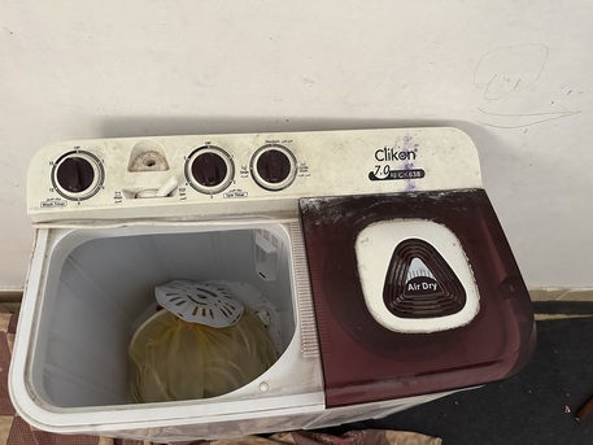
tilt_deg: -58.2
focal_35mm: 24
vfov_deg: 56.8
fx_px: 411
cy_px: 222
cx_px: 296
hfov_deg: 71.6
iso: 800
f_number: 1.78
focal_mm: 6.86
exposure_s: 1/60
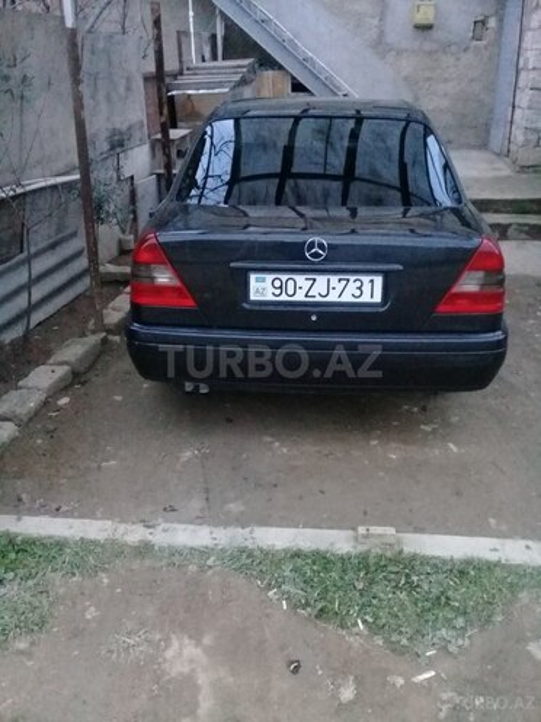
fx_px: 646
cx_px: 270
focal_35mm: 31
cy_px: 361
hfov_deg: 45.4
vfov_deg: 58.4
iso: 800
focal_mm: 3.3
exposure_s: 1/17
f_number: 2.2
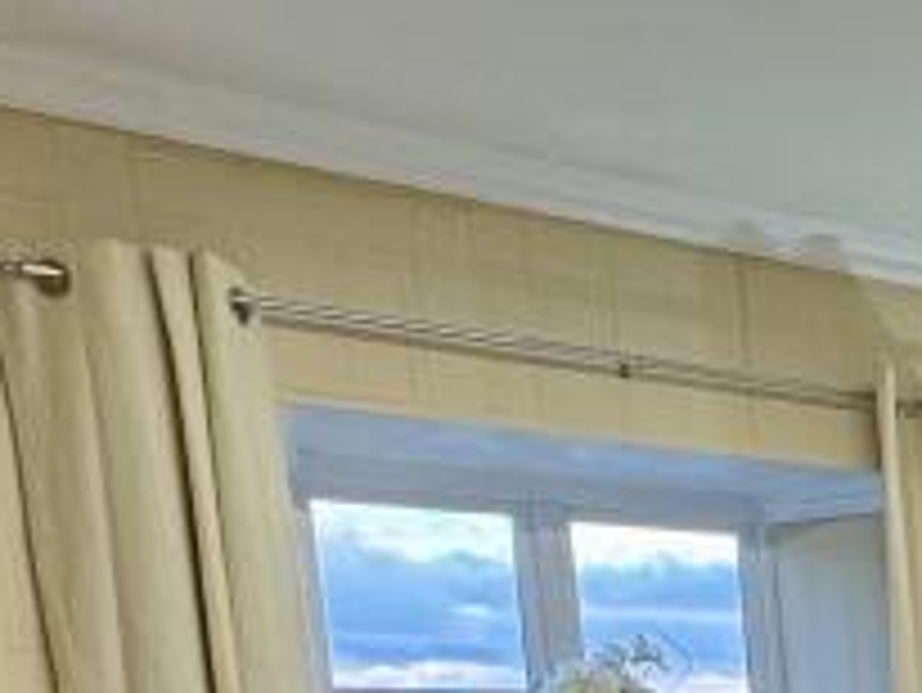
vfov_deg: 18.4
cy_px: 1066
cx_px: 1556
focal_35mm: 70
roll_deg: +0.9
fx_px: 1866
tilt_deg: -8.9
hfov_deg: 21.1
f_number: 2.2
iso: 160
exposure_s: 1/100
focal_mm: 2.22
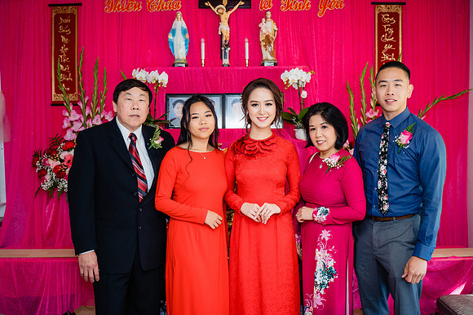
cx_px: 239
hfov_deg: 51.9
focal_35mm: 37
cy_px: 171
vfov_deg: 35.9
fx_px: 486
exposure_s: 1/160
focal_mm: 33
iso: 800
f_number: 4
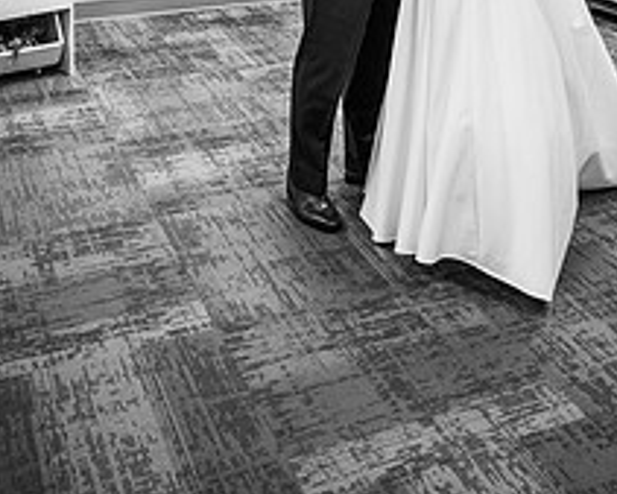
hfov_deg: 33.4
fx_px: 1023
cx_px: 382
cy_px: -146
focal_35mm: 56
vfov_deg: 23.9
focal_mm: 28
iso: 2000
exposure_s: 1/320
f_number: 3.2
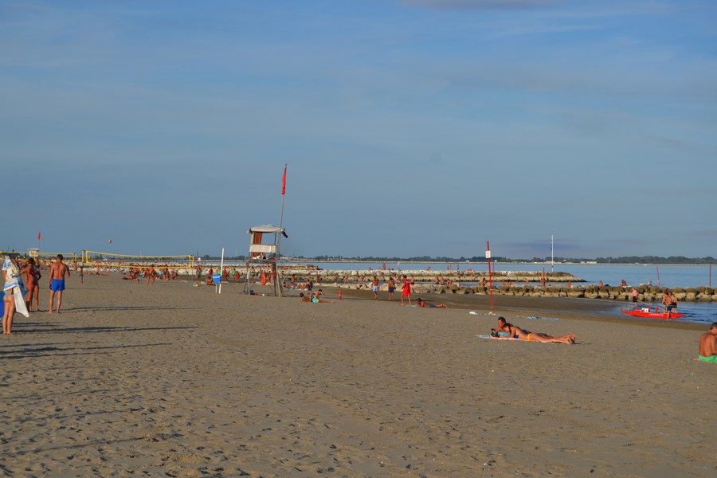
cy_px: 239
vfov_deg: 16.6
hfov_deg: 24.6
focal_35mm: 82
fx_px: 1643
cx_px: 358
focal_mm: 55
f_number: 9
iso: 100
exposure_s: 1/320
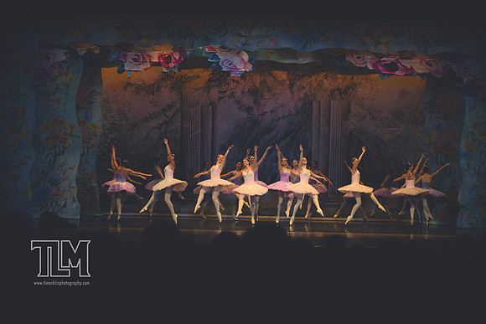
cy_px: 162
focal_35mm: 82
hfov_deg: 24.8
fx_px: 1107
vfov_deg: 16.7
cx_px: 243
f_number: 2.8
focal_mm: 82
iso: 640
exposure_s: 1/500
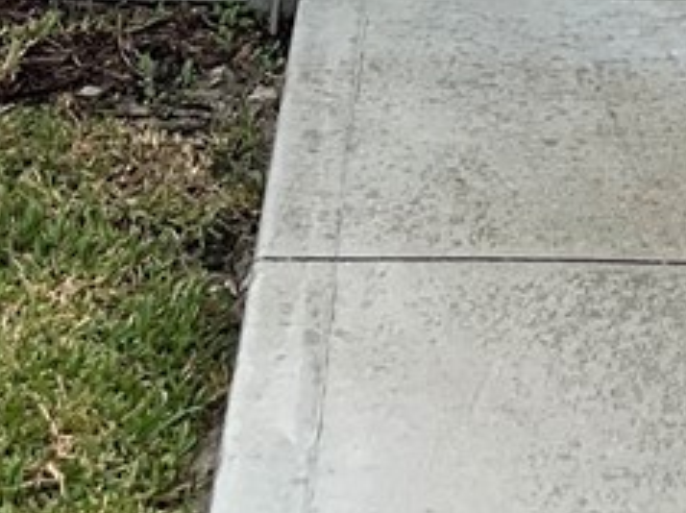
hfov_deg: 15.4
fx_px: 2475
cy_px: -380
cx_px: 749
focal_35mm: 125
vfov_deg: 11.1
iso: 25
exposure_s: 1/1121
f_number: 1.8
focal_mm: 3
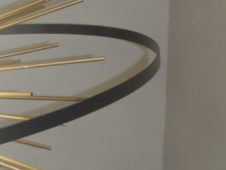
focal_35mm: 151
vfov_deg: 9.8
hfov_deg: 12.2
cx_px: -150
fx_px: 987
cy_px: 61
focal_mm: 4.3
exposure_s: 1/125
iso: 125
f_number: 2.8
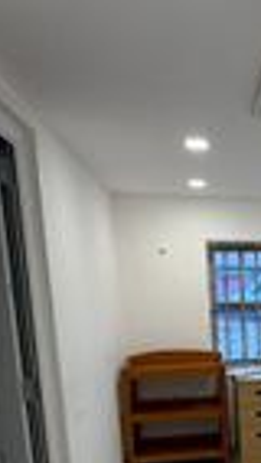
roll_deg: +1.9
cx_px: 330
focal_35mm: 43
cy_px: 381
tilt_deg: -10.0
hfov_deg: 24.6
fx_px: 528
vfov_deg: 44.6
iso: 125
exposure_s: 1/100
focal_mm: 2.22
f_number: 2.2
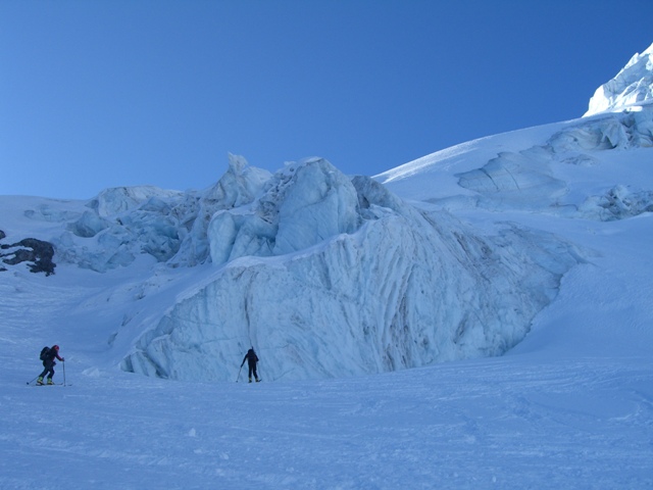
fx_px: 717
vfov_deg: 37.7
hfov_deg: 49.0
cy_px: 245
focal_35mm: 38
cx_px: 326
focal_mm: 7.9
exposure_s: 1/125
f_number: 8
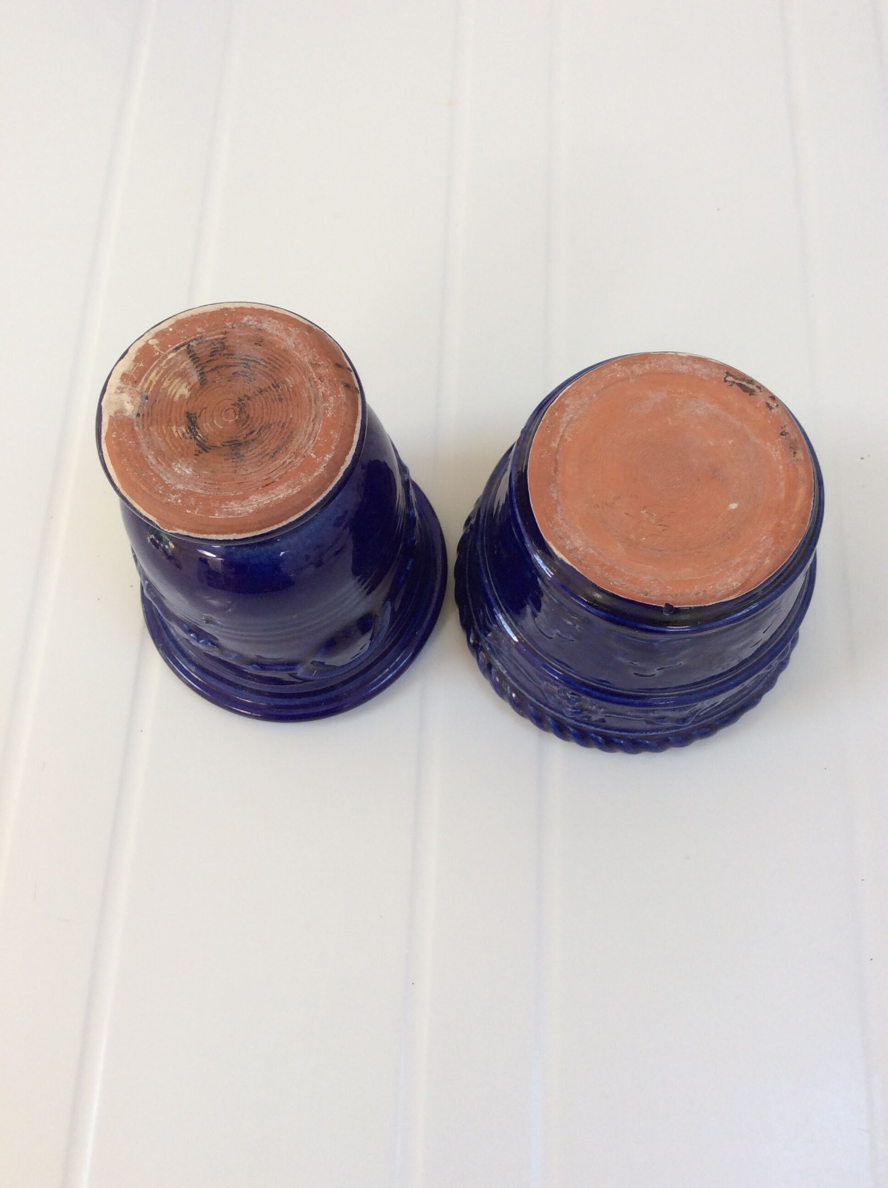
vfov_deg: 56.9
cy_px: 594
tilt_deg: -69.1
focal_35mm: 32
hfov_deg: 44.1
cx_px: 444
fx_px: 1097
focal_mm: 3.3
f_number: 2.4
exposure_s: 1/40
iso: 32
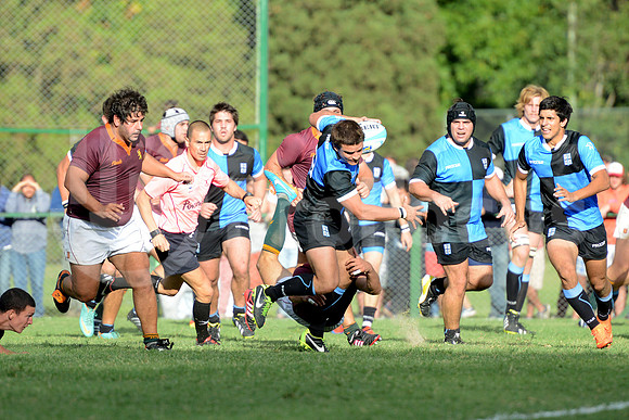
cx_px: 314
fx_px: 4718
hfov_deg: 7.6
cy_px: 210
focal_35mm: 270
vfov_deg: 5.1
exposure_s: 1/1600
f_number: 4
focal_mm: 270
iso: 800
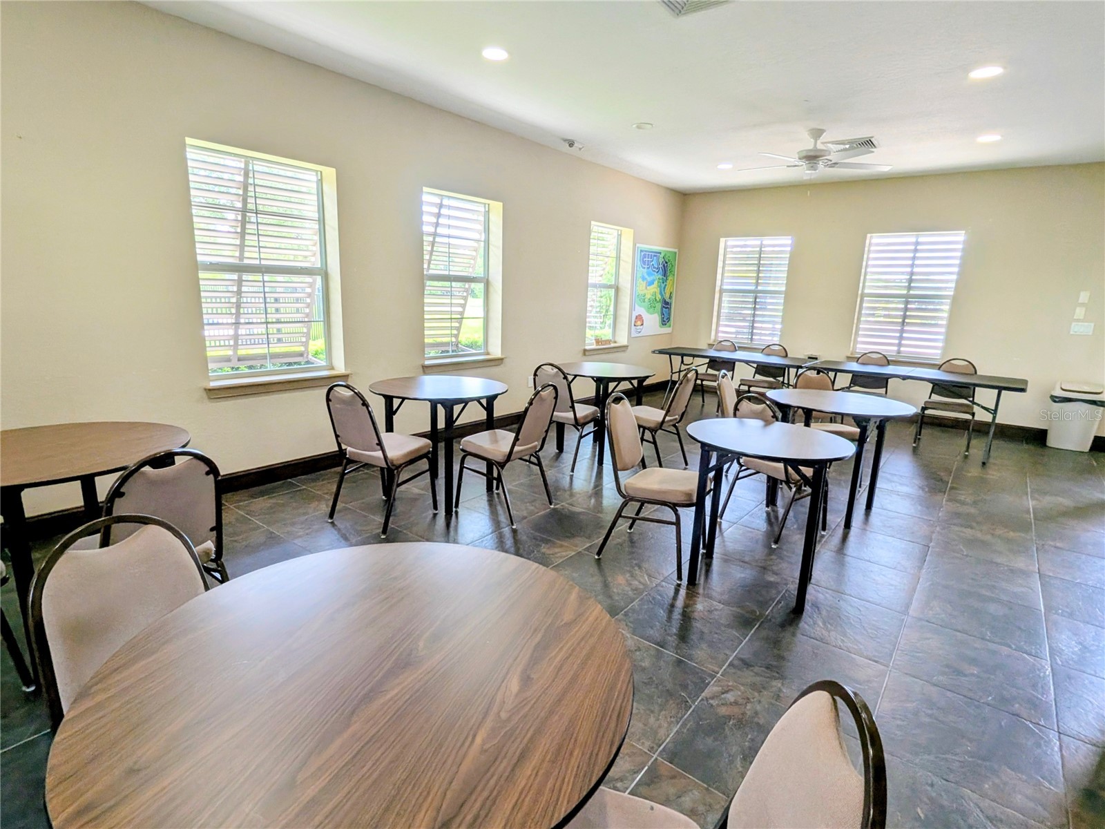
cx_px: 552
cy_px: 414
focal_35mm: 16
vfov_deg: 78.1
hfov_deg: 94.5
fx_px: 511
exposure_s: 1/60
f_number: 2.2
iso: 66
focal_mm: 2.22
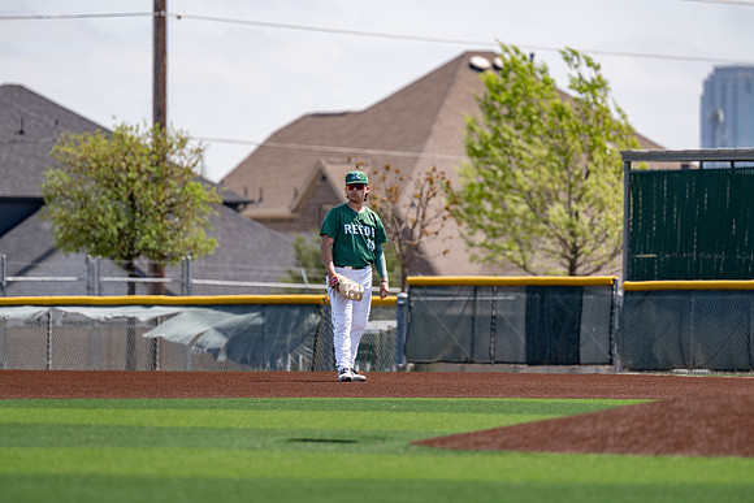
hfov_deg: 6.4
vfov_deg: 4.3
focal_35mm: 322
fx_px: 6745
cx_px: 366
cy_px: 265
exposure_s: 1/2000
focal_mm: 280
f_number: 4
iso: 320
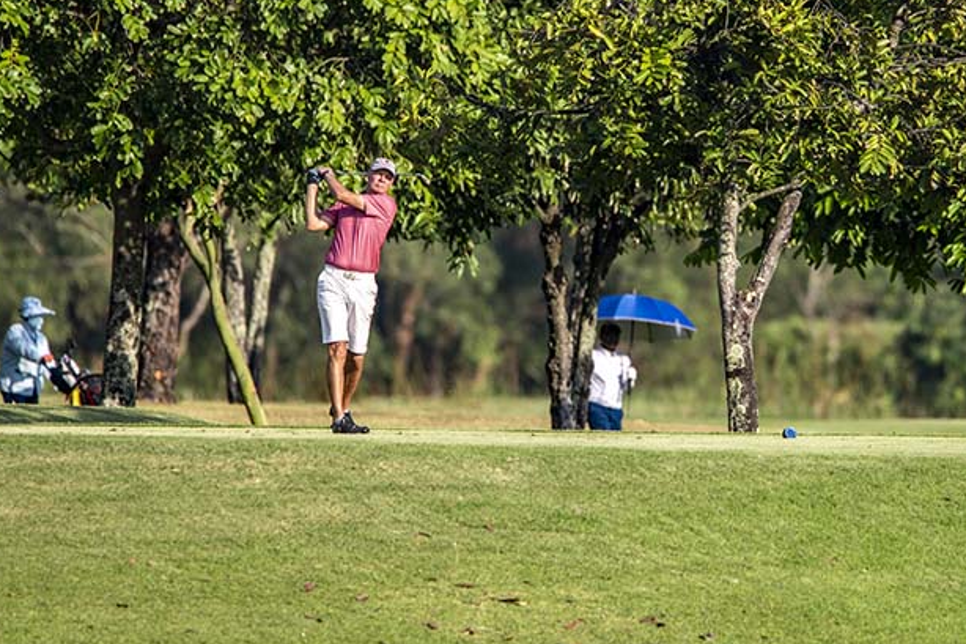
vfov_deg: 1.4
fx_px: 27281
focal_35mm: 1017
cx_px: 658
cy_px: 255
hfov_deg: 2.0
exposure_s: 1/2000
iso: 500
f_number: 5.6
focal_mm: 650
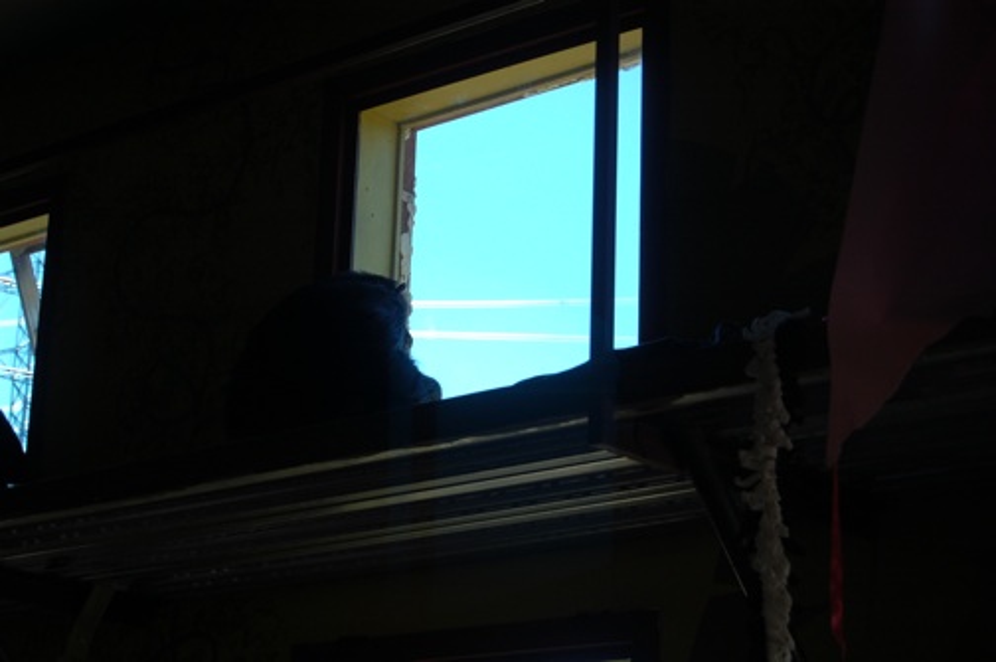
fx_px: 2280
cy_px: 331
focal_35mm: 82
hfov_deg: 24.6
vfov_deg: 16.5
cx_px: 498
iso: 200
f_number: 6.3
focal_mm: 55
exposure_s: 1/160
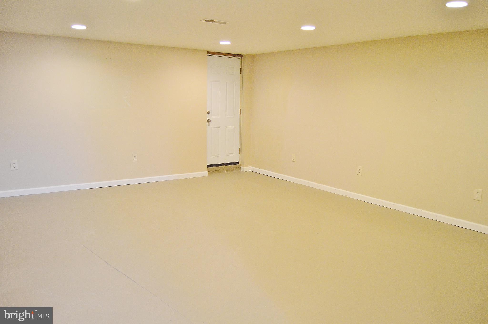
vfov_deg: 47.8
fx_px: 366
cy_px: 162
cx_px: 244
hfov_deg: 67.4
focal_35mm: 27
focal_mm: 18
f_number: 3.5
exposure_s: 1/60
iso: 1250
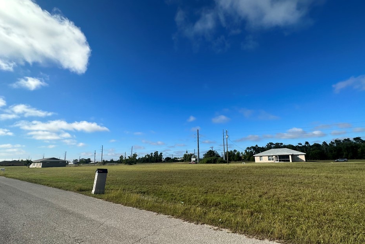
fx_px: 162
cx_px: 192
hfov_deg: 96.7
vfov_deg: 73.6
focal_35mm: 16
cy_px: 132
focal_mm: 2.22
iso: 50
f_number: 2.2
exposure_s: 1/2353
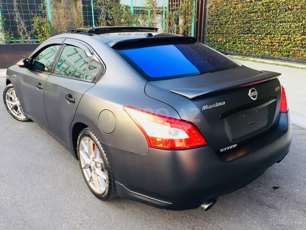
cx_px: 153
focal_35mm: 29
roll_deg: -0.4
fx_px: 256
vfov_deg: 48.2
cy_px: 115
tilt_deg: -16.2
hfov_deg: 61.7
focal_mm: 4.15
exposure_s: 1/50
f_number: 2.2
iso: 40
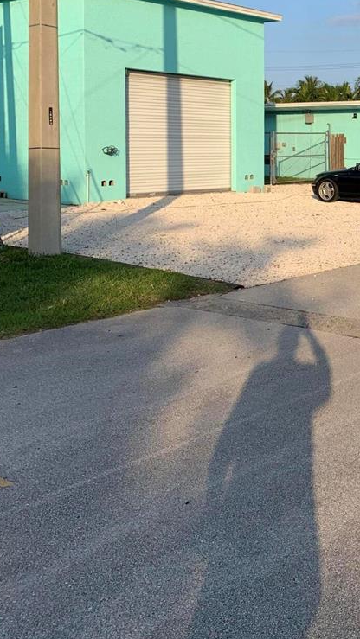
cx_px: 376
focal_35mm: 46
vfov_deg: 43.7
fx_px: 780
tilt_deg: -3.1
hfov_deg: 24.6
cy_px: 192
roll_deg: -1.8
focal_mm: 4.25
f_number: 1.8
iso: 25
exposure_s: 1/1585
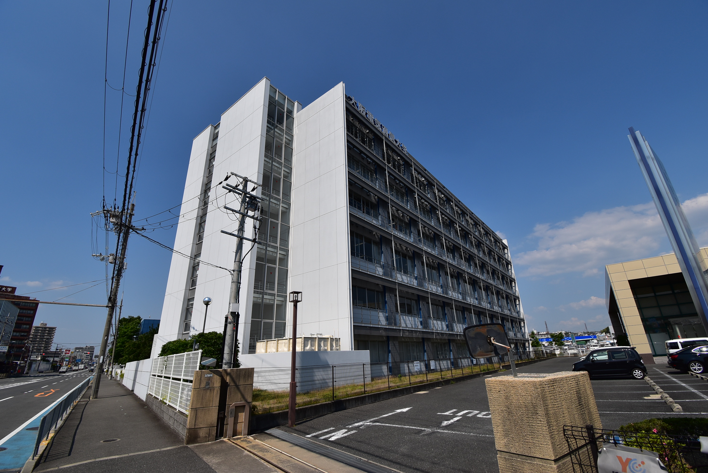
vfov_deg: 77.4
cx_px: 354
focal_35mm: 15
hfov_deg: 100.3
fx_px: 295
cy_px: 236
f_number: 11
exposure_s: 1/500
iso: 200
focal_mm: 10
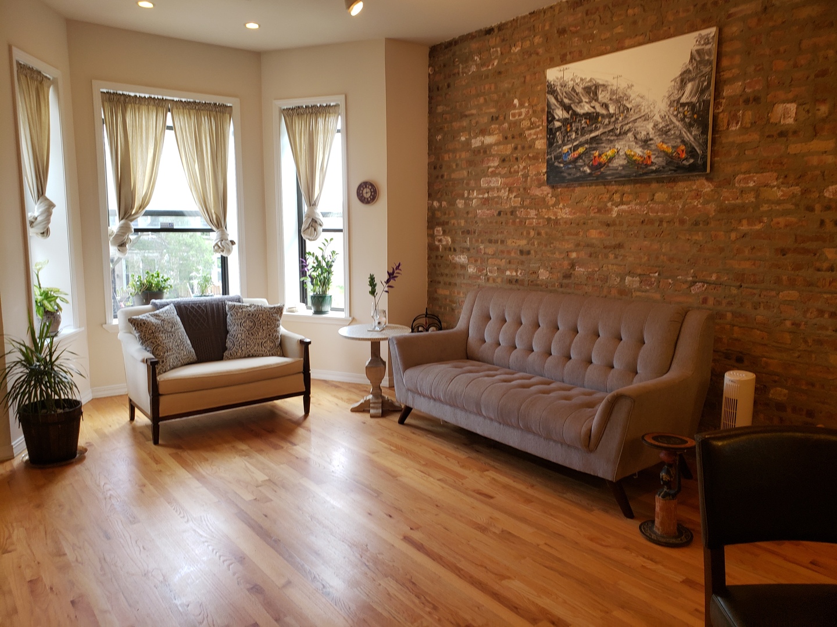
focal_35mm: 26
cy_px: 314
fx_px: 629
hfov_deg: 67.3
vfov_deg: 53.1
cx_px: 418
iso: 100
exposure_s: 1/60
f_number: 2.4
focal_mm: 4.3
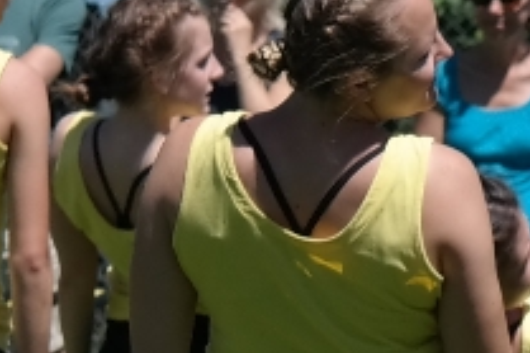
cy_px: 709
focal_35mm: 819
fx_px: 12048
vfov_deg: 1.7
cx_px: 195
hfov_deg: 2.5
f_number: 6.3
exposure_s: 1/400
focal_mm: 70
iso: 100
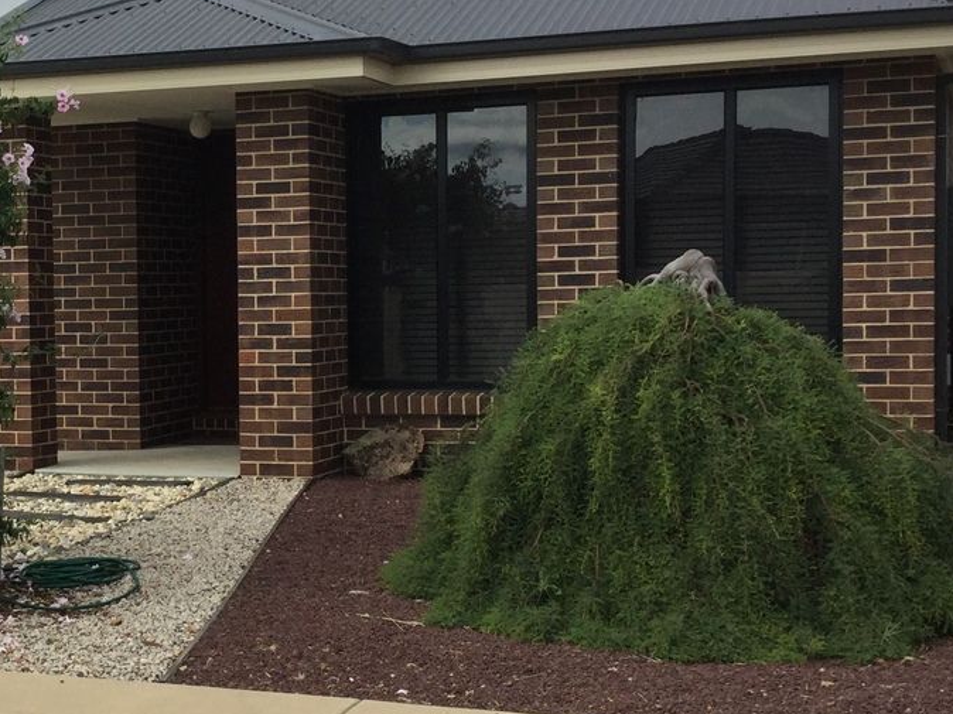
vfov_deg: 21.3
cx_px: 130
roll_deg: +0.6
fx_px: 1899
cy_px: 388
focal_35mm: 69
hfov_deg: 27.3
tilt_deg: -3.0
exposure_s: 1/1698
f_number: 2.4
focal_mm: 3.3
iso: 25
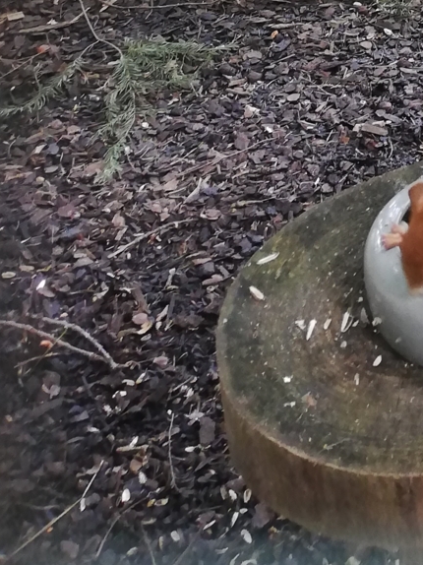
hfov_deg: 15.2
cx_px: 703
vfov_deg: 19.0
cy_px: -350
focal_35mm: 87
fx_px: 1419
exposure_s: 1/33.3
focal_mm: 3.81
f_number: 2.2
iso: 160
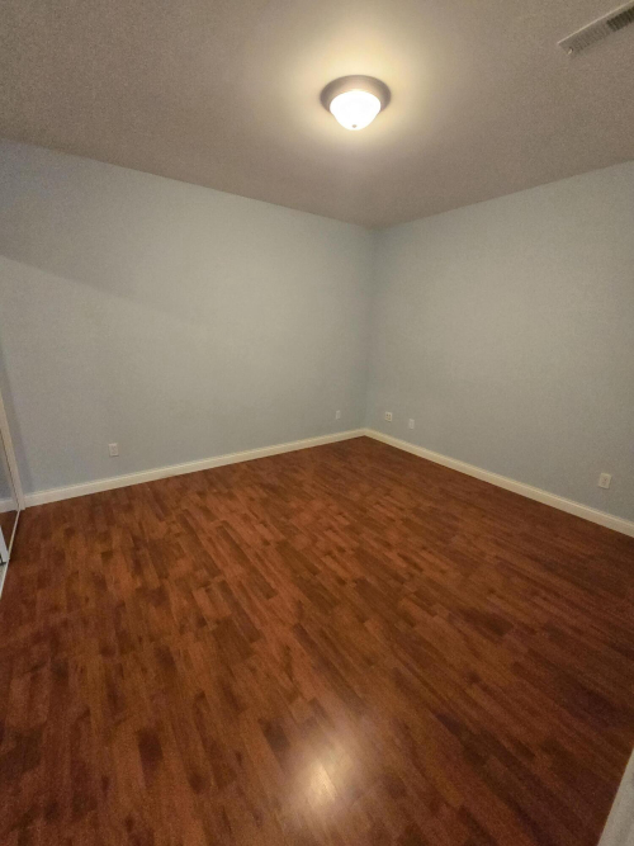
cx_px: 317
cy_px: 423
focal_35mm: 13
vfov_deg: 106.2
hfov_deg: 89.9
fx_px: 318
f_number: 2.2
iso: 1000
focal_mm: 2.2
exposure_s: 1/60
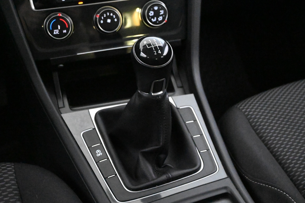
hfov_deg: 40.0
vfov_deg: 27.3
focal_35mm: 50
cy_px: 102
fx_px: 419
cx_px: 152
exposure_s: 1/50
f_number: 5
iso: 28800
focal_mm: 33
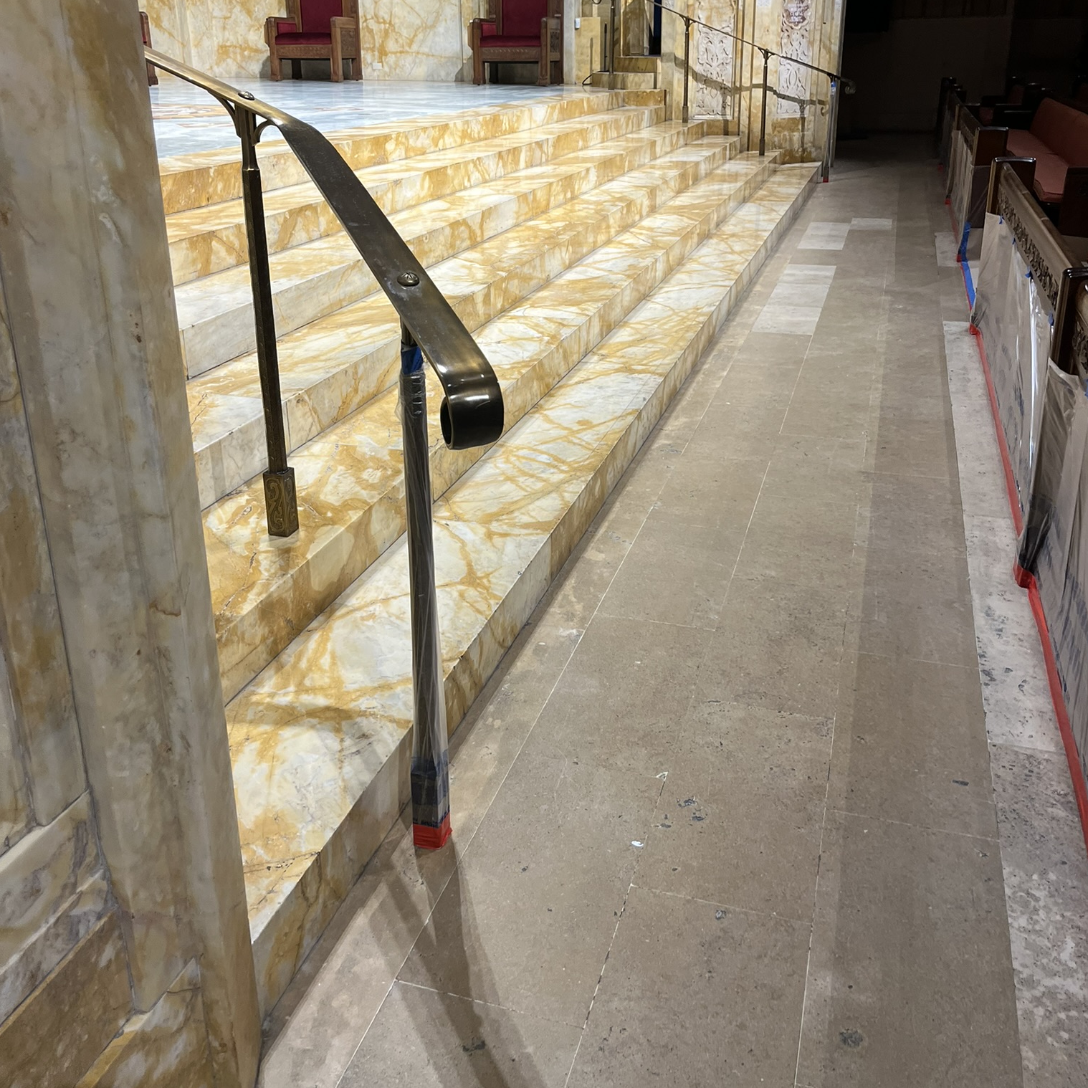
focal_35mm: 31
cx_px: 548
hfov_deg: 52.5
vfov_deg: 52.1
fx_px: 1102
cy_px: 431
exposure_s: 1/120
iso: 125
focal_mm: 5.1
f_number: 1.6
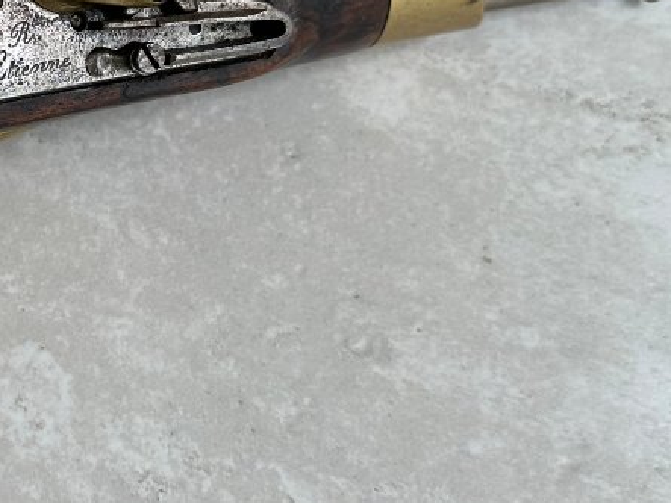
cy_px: 183
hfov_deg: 28.6
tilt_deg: -66.6
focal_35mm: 65
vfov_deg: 22.5
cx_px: 59
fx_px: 1260
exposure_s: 1/121
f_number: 1.78
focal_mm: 6.86
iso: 80
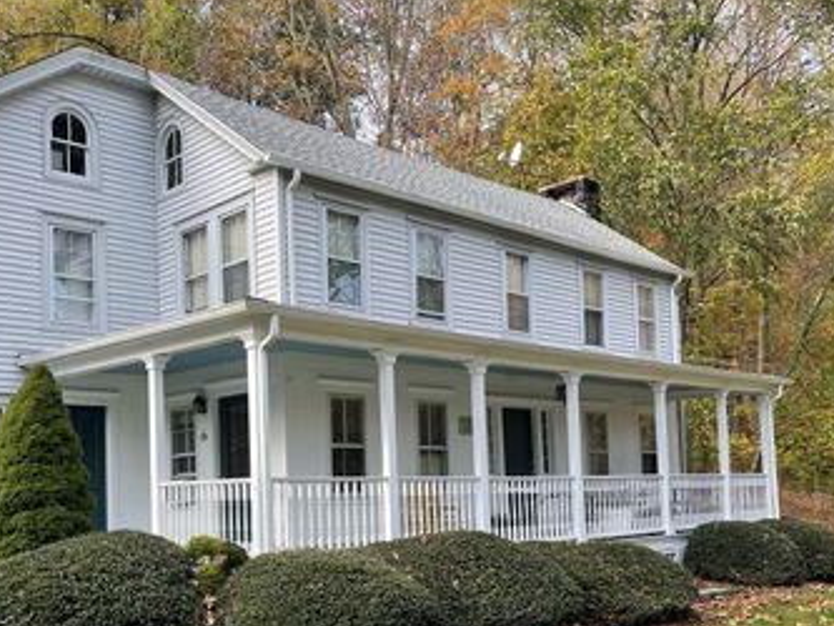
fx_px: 940
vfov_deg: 36.3
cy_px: 442
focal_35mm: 39
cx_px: 353
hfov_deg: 47.7
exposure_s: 1/660
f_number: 1.6
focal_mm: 5.1
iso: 32
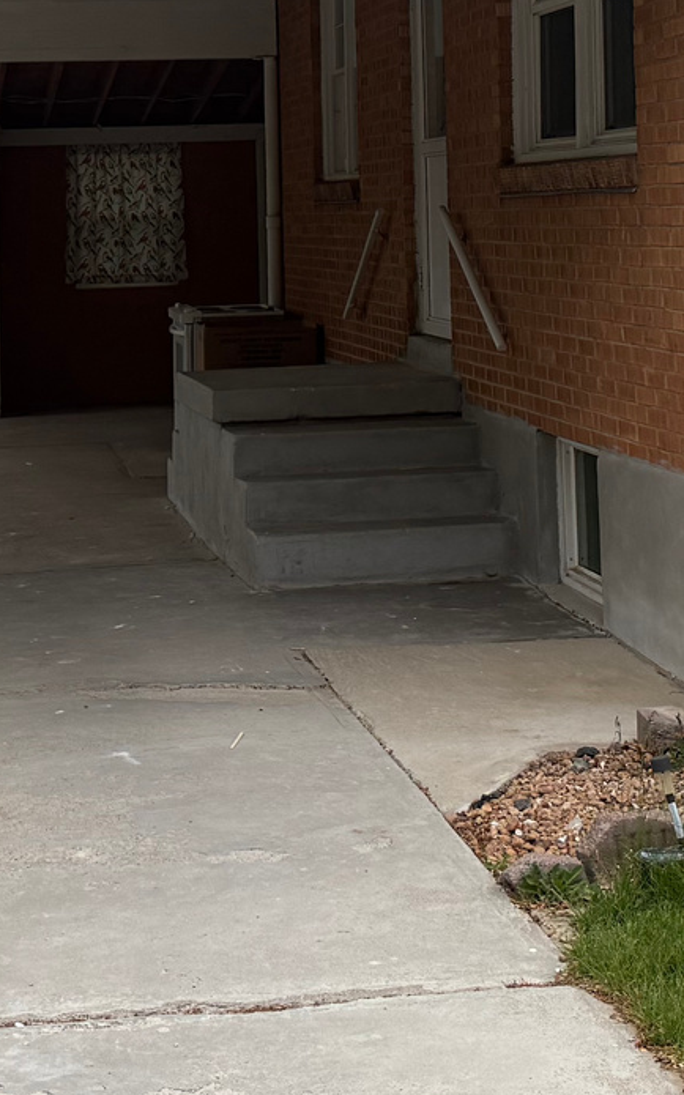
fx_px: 2238
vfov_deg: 26.5
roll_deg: +1.2
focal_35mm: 75
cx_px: 306
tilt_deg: +2.0
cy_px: 95
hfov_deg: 17.4
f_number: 1.78
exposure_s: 1/4673
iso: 125
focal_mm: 6.76
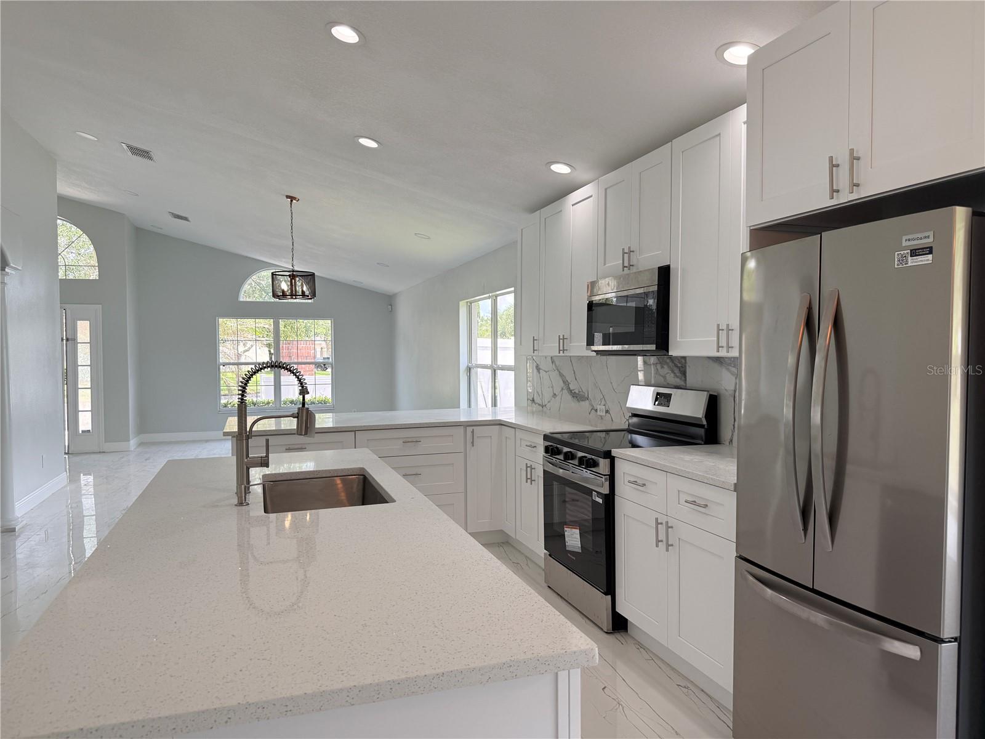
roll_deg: -0.2
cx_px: 492
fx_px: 683
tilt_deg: -1.0
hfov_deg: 71.6
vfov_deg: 56.8
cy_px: 370
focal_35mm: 24
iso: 100
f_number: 1.78
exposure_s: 1/421
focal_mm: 6.76
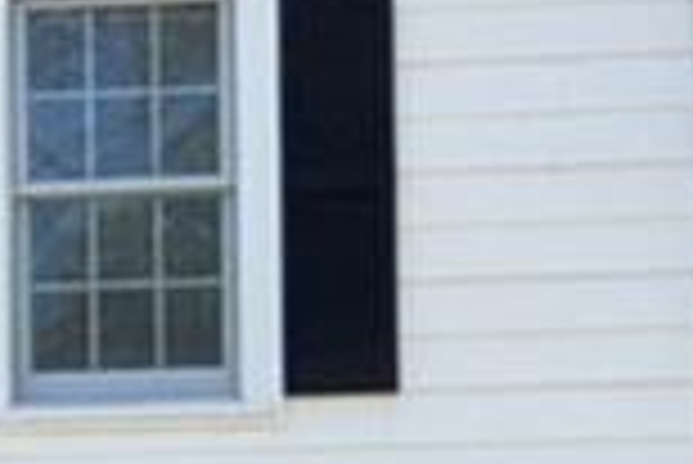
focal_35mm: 199
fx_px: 3834
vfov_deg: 6.9
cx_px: -756
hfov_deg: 9.5
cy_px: 489
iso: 250
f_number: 8
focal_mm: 20
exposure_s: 1/160
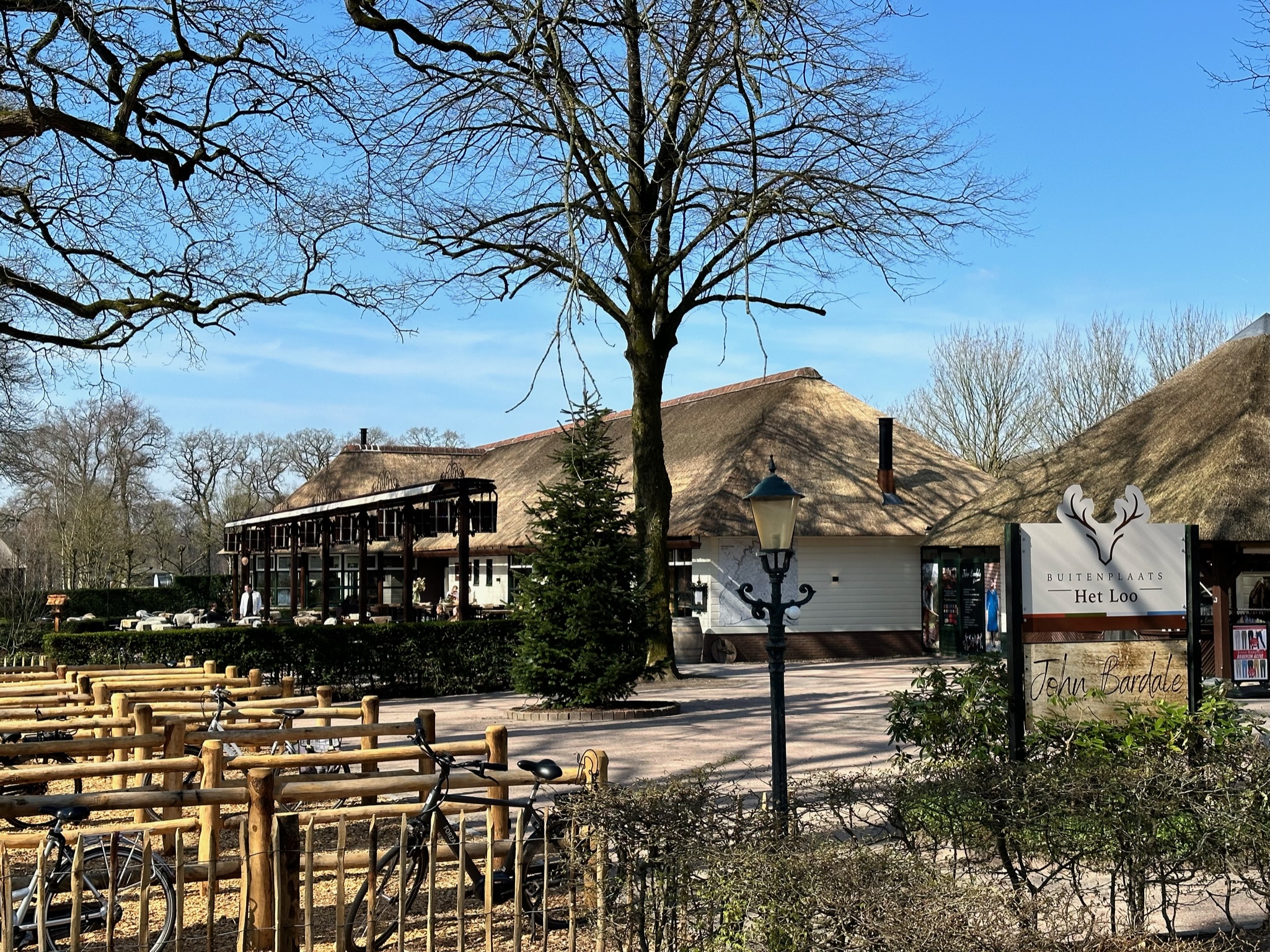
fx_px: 1761
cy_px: 476
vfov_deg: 30.3
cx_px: 635
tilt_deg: +2.1
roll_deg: +0.3
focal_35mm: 48
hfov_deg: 39.7
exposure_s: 1/2976
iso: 64
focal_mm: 6.86
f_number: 1.78
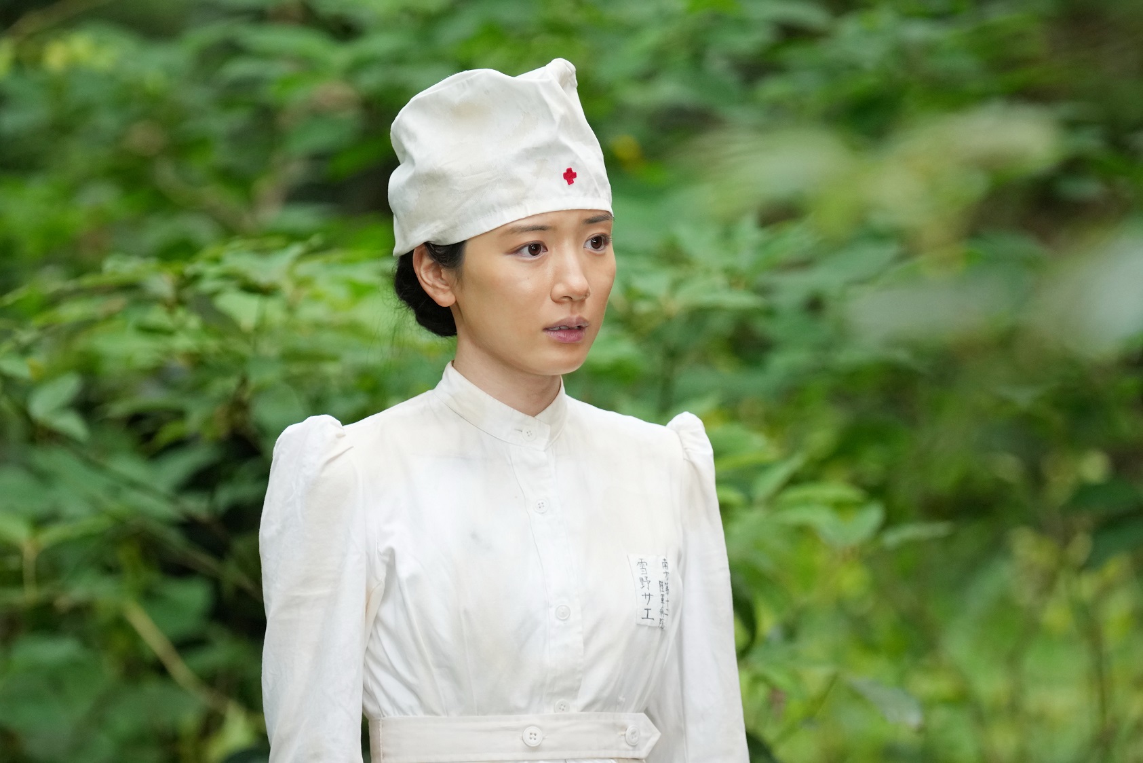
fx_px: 7938
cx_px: 572
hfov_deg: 8.2
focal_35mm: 250
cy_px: 382
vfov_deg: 5.5
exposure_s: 1/250
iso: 1600
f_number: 2.8
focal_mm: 167
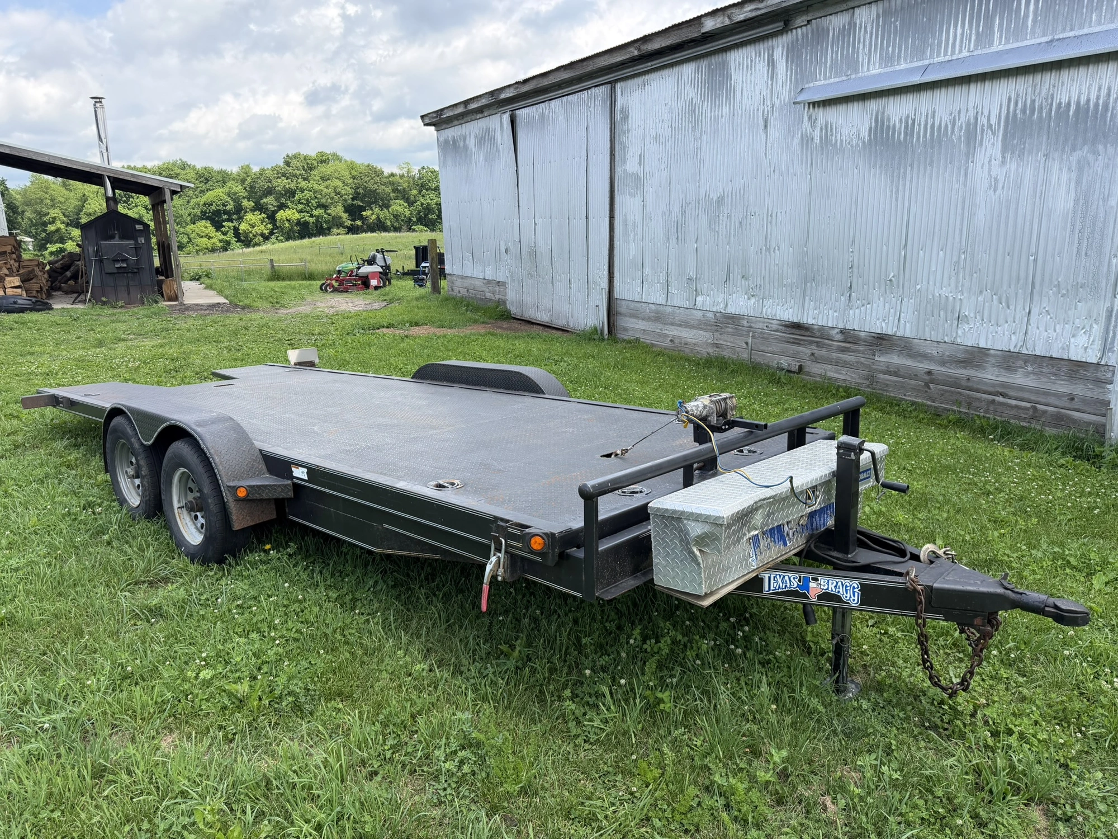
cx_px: 559
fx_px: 775
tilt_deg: -13.2
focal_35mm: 24
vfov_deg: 56.8
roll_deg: +1.4
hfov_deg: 71.6
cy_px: 420
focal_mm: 6.76
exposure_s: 1/1949
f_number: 1.78
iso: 100
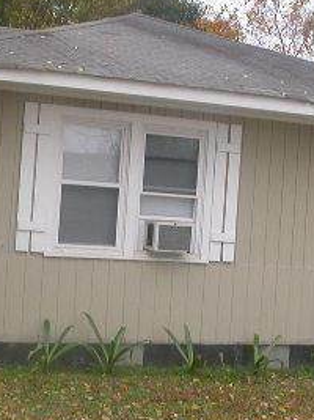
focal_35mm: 91
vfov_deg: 21.5
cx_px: 104
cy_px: 234
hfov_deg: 16.2
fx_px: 1101
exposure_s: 1/162
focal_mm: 7.85
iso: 100
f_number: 5.3
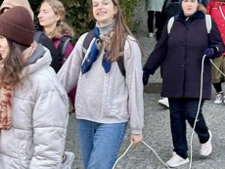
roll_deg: -1.7
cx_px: 103
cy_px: 72
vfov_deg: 14.8
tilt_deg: -1.9
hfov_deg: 19.6
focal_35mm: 100
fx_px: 651
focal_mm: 6.86
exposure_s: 1/44
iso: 250
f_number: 1.78
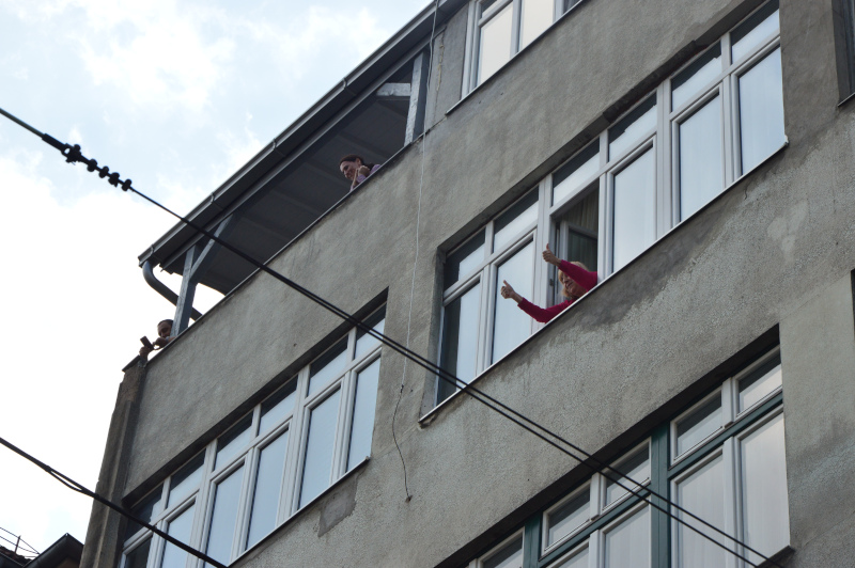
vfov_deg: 11.4
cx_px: 428
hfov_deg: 17.1
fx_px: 2848
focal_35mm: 120
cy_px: 284
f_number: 11
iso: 400
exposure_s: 1/400
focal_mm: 80
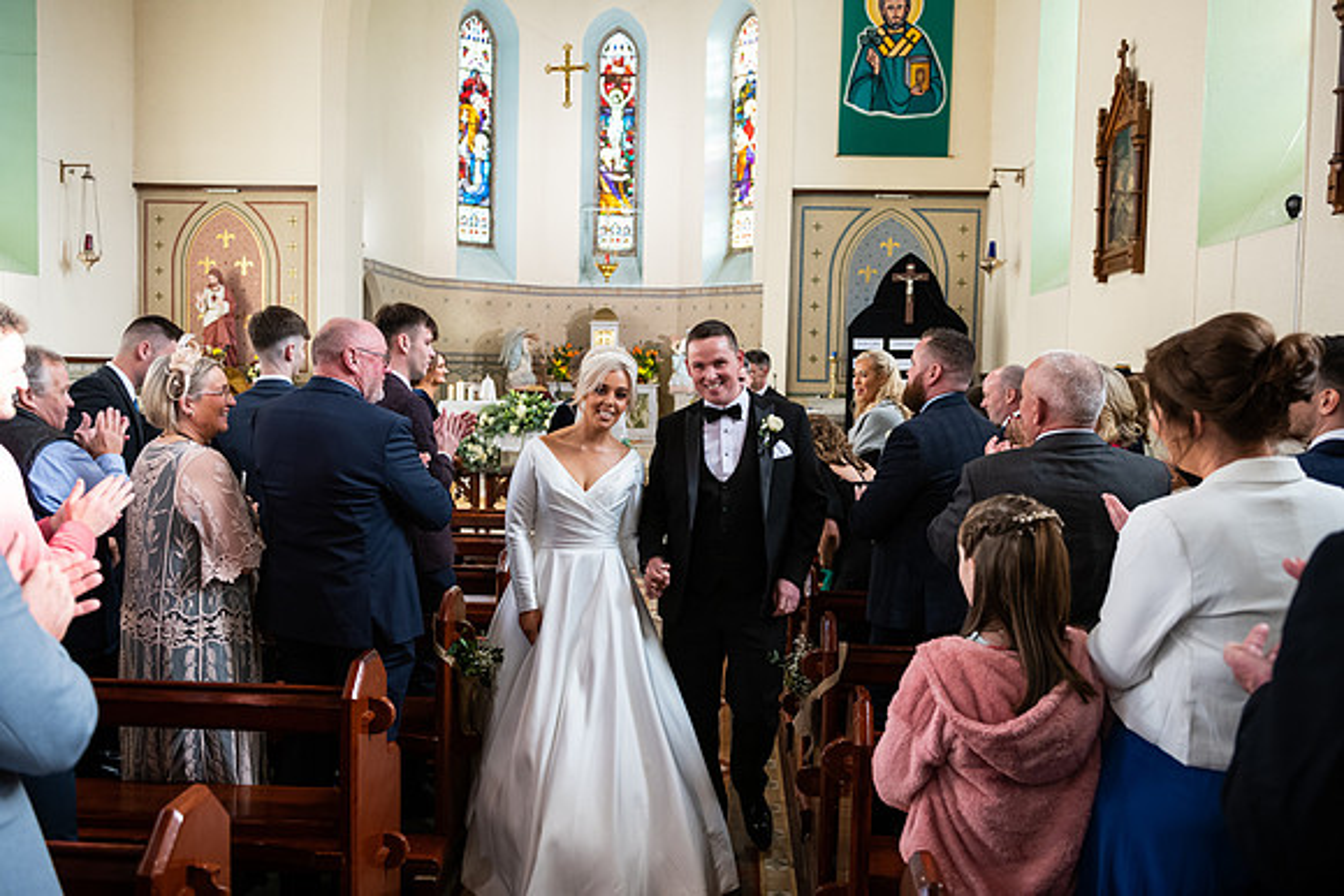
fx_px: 1046
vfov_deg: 46.4
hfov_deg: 65.5
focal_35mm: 28
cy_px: 448
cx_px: 672
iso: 1000
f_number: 3.5
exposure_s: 1/250
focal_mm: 28
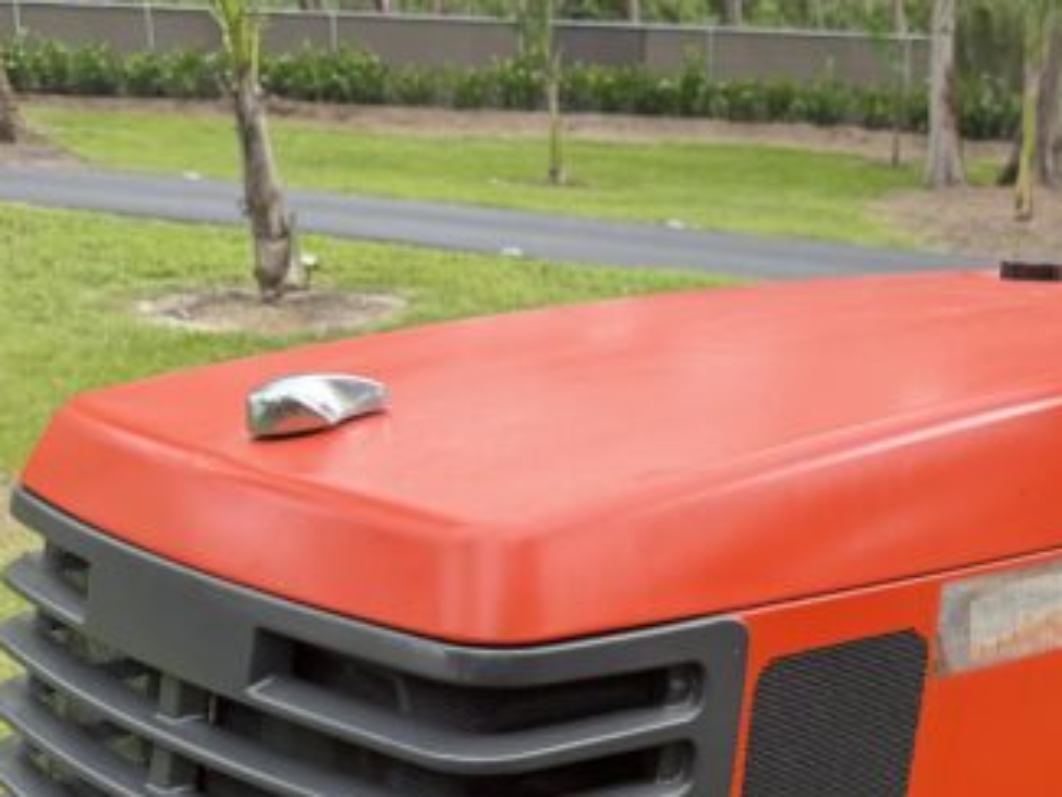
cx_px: 810
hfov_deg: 32.0
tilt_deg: -24.4
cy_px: 928
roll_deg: -2.8
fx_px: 1811
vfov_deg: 23.0
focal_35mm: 59
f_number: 1.78
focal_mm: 6.76
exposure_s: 1/121
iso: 100
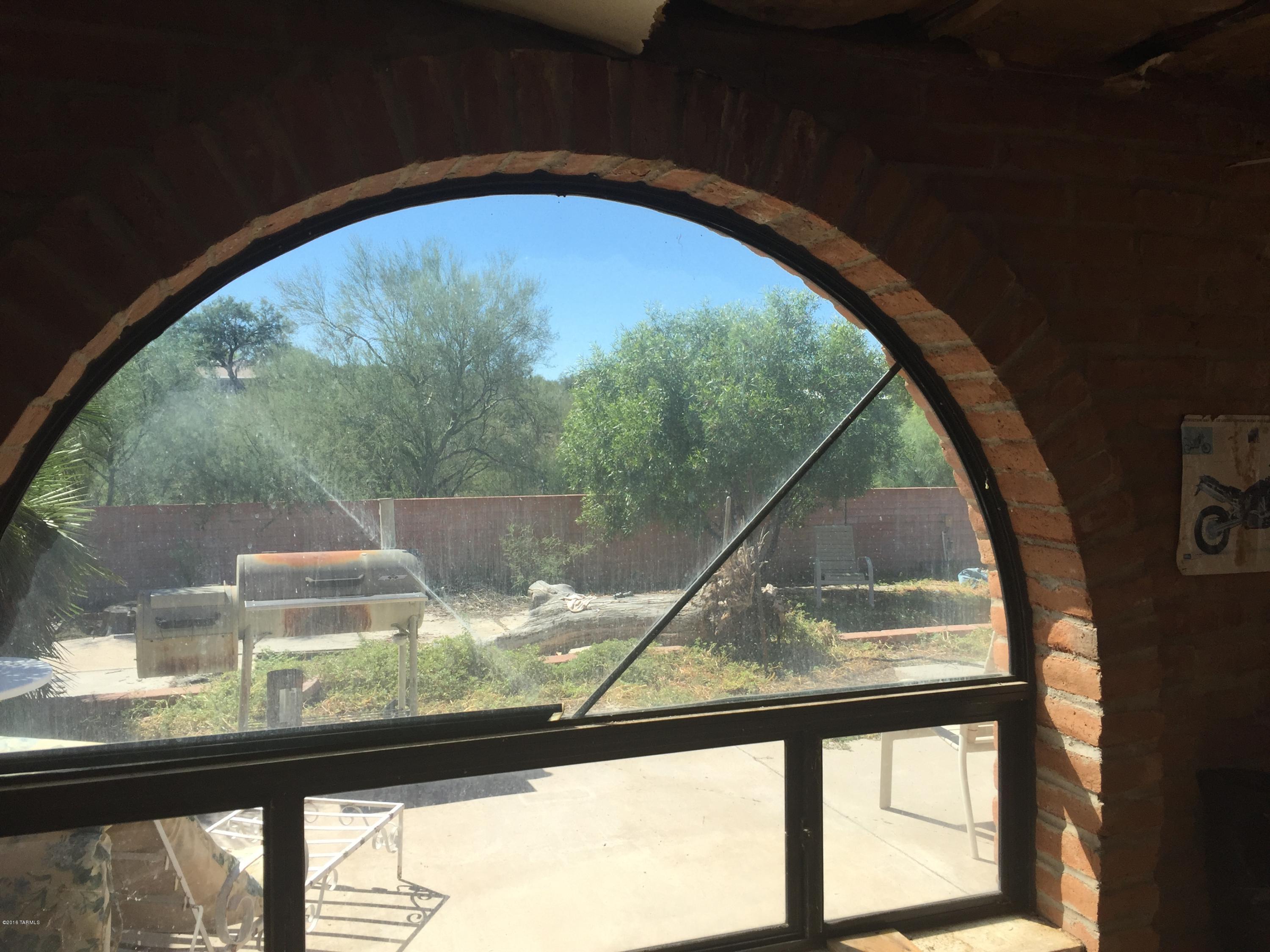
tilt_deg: -3.1
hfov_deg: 61.7
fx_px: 1064
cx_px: 635
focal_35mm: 29
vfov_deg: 48.2
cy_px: 476
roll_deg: -0.5
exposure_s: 1/1276
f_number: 2.2
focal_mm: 4.15
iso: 32
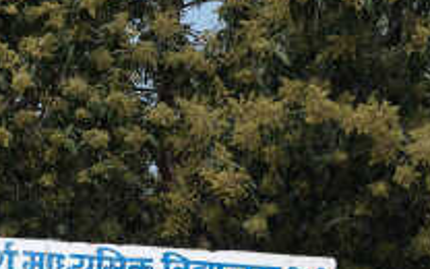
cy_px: 399
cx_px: -33
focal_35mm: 147
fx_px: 1723
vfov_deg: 8.7
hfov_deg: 13.9
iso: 160
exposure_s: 1/200
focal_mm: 50
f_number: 8
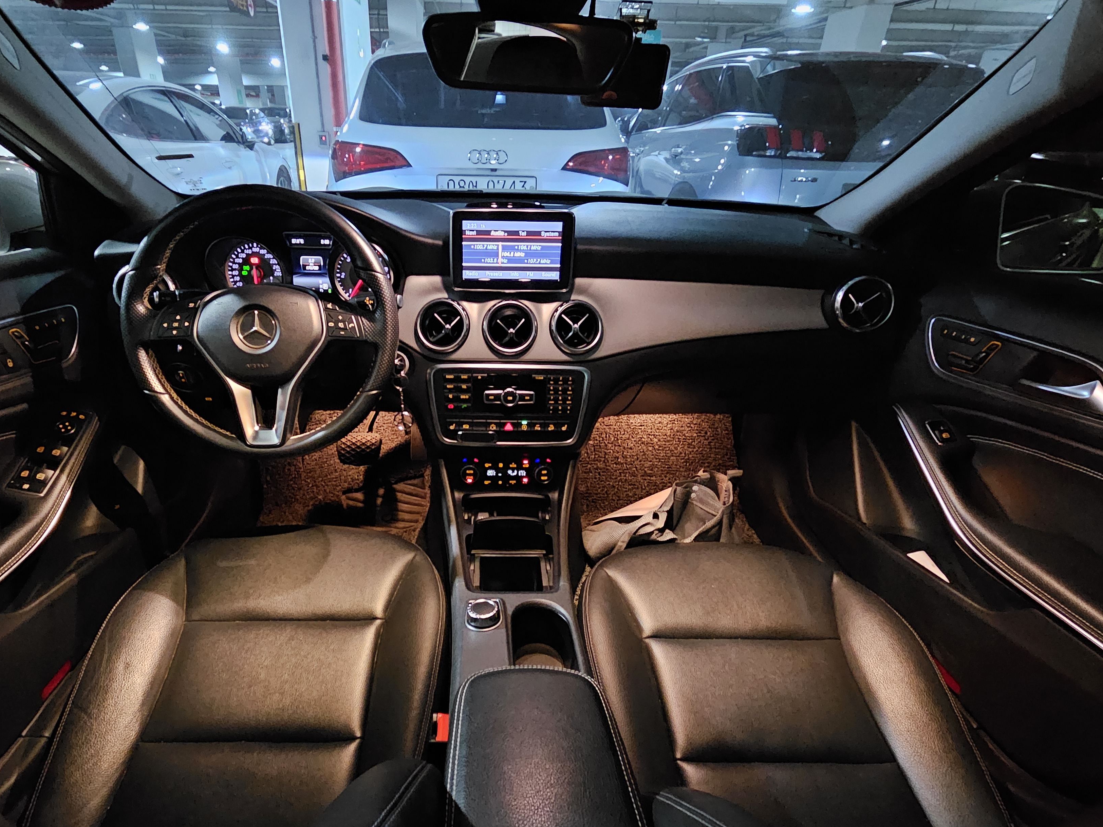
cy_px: 417
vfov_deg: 78.1
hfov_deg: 94.1
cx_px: 492
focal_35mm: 16
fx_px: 510
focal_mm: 2.2
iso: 2000
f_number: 2.2
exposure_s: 1/24
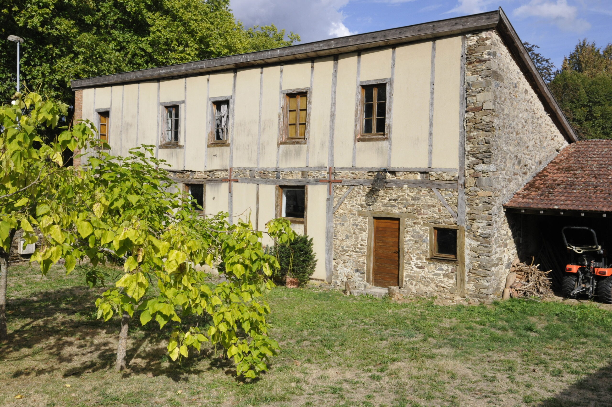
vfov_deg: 36.8
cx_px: 306
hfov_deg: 53.2
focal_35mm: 36
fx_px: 611
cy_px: 204
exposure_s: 1/640
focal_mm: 24
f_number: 13
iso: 800
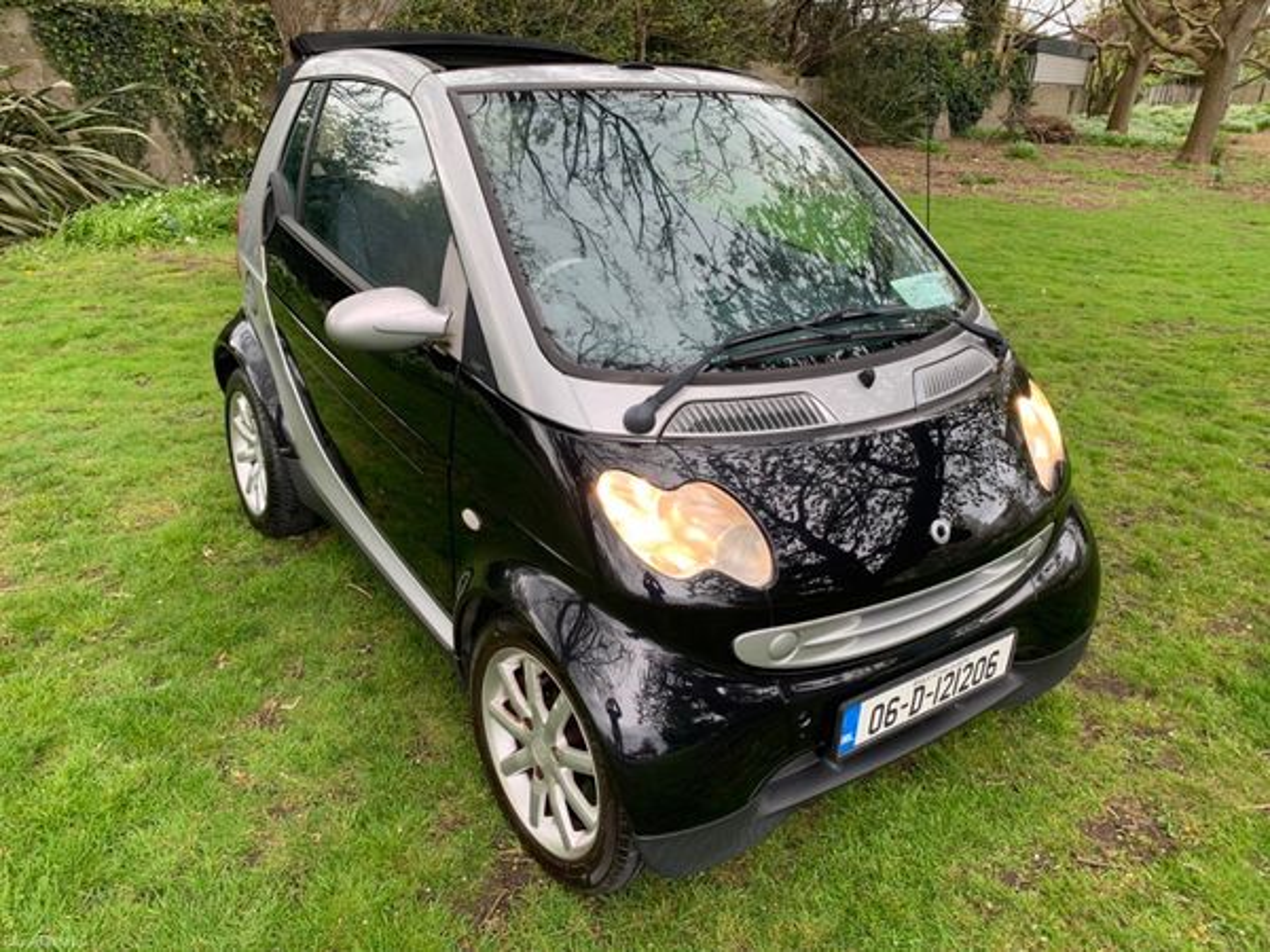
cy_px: 476
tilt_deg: -21.9
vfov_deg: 53.1
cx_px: 635
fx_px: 954
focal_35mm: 26
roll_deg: -2.9
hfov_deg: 67.3
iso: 32
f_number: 1.8
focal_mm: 4.25
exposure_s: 1/122
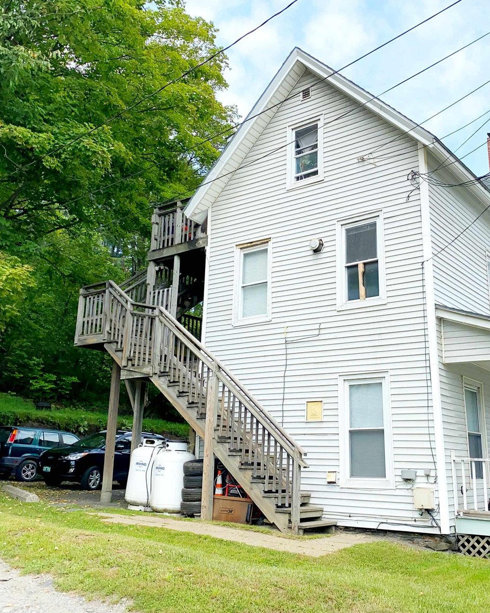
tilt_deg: +15.2
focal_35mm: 34
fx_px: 616
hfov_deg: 42.9
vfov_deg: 52.8
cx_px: 317
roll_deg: -1.7
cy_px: 306
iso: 32
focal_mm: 4.25
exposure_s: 1/1866
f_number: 1.8
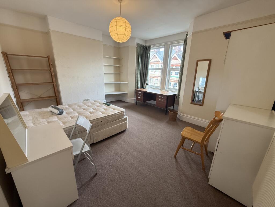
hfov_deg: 102.1
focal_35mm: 14
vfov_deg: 85.7
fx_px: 111
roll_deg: -1.7
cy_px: 104
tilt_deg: -15.4
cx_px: 138
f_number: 2.2
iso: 160
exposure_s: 1/100
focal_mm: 2.22
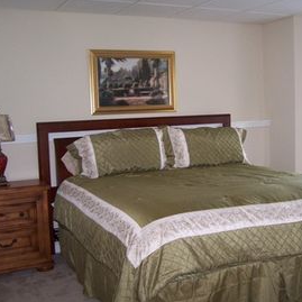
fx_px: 454
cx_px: 201
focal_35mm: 46
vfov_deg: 36.8
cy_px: 153
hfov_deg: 36.4
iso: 140
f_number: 2.8
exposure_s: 1/60
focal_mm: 6.3
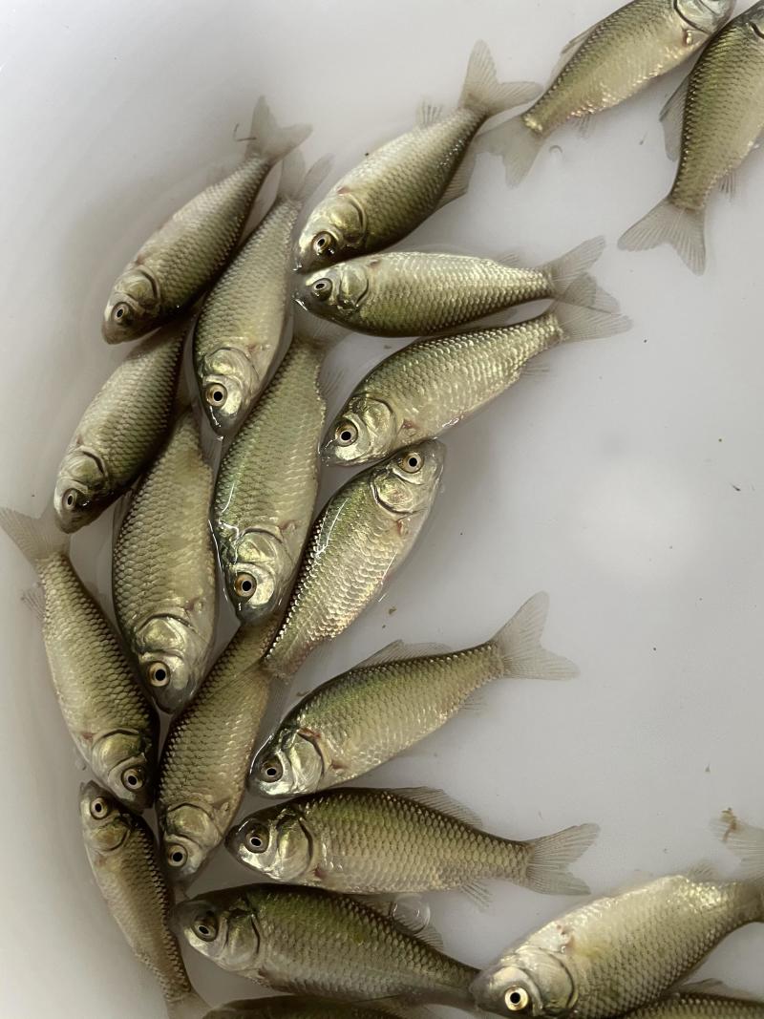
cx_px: 382
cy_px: 510
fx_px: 765
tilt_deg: -79.9
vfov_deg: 67.3
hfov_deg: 53.1
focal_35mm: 26
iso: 200
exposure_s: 1/60
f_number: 1.6
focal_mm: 4.2
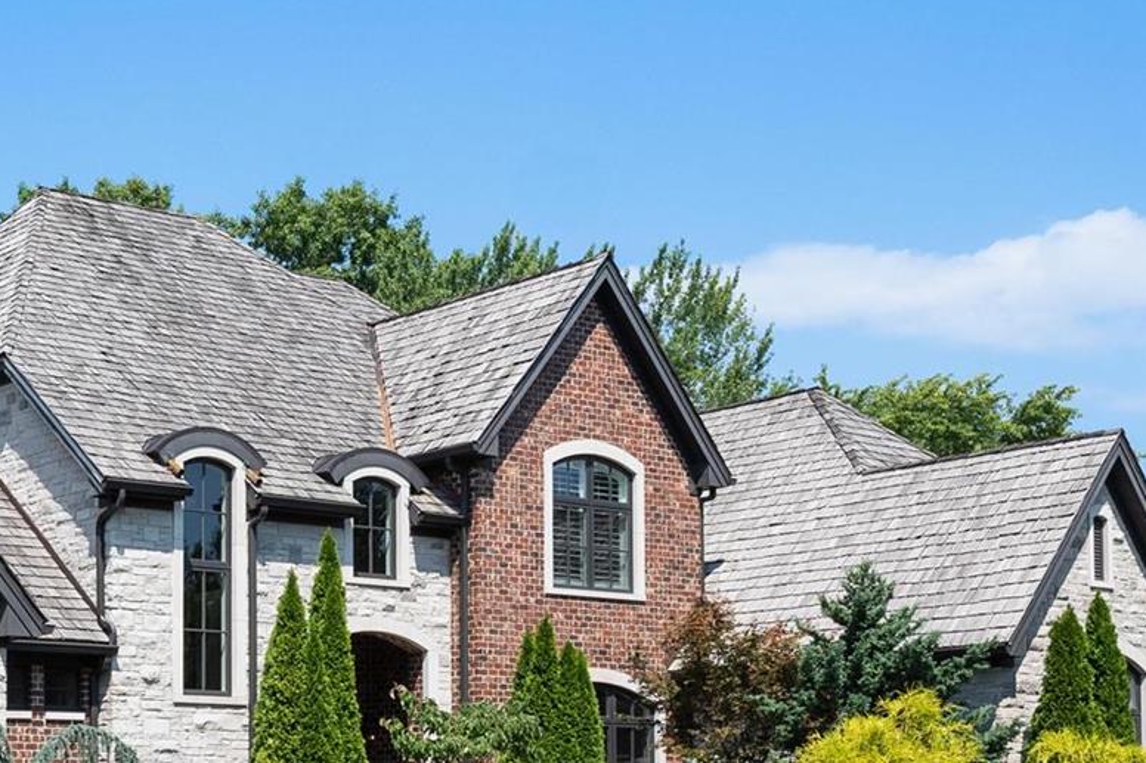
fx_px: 2100
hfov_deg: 29.8
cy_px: 677
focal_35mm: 66
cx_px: 220
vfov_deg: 20.2
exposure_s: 1/1000
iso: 400
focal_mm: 16
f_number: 8
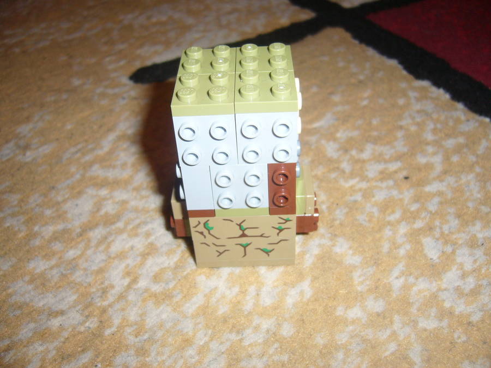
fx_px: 496
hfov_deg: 52.6
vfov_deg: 40.7
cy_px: 184
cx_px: 246
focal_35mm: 35
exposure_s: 1/30
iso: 100
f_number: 2.8
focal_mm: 5.8
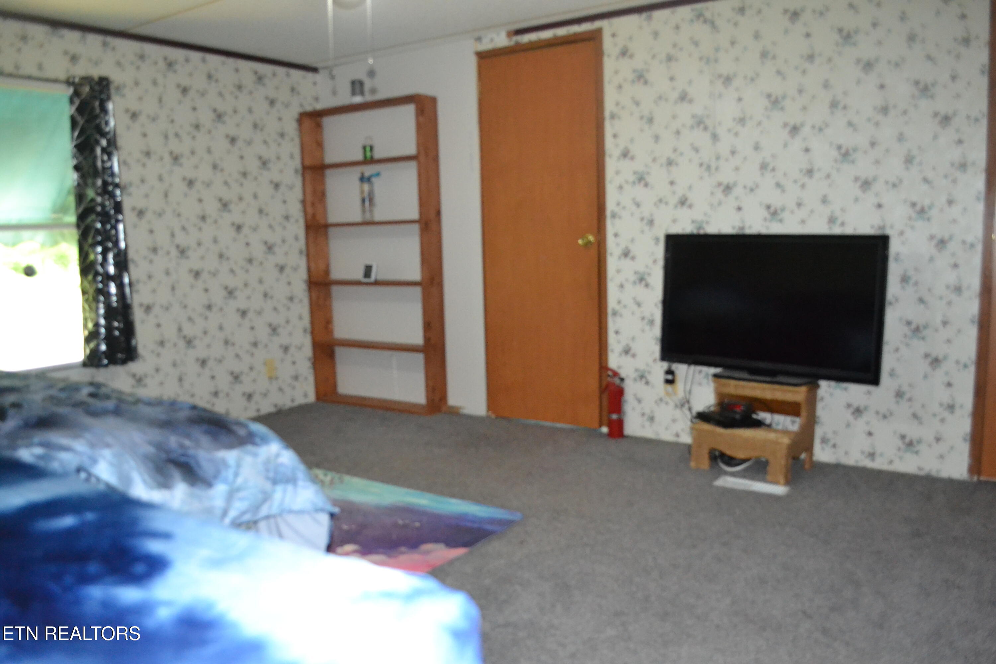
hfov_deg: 67.4
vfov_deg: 47.9
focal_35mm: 27
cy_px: 332
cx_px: 498
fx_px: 747
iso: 3200
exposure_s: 1/60
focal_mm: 18
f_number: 3.5
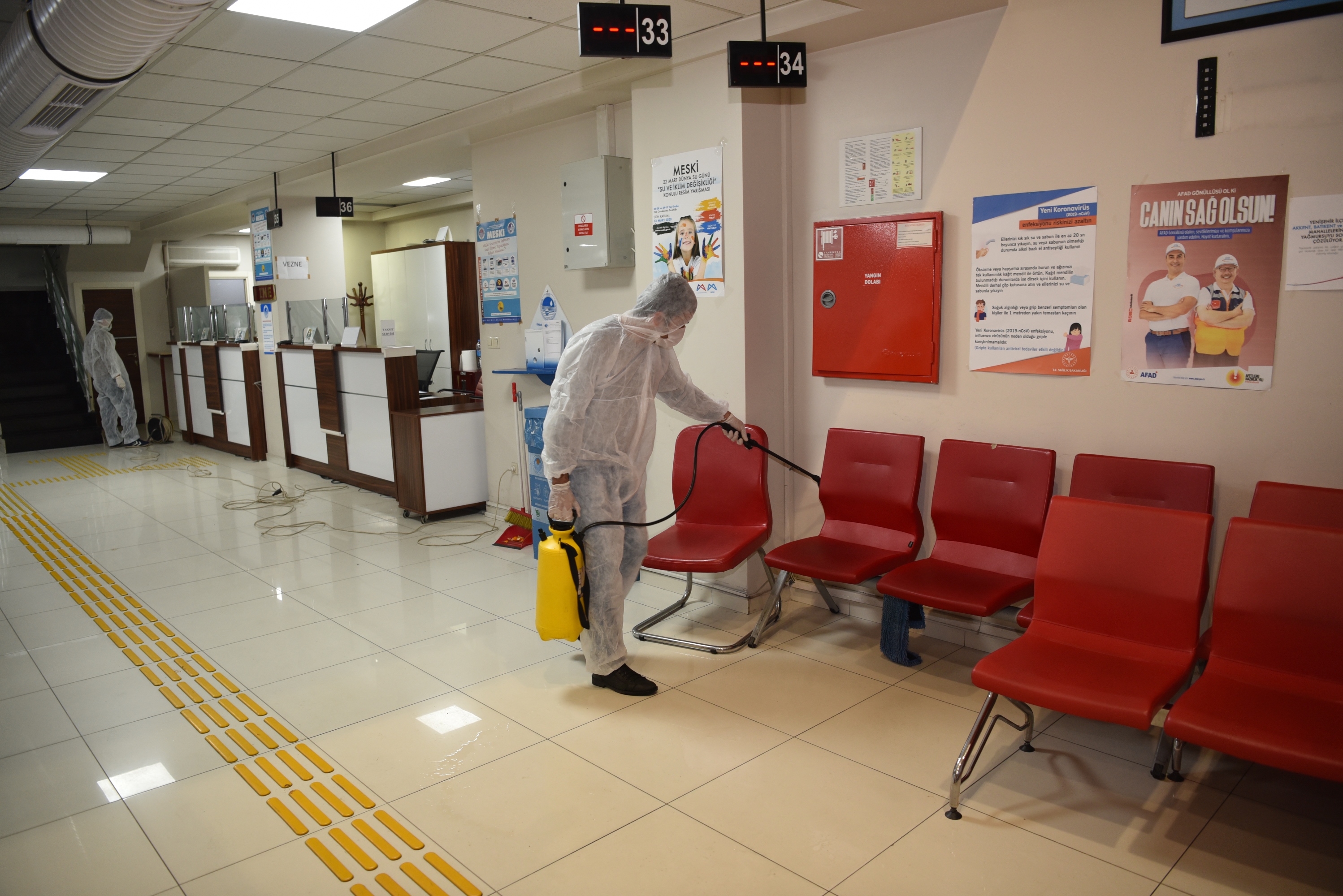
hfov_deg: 73.7
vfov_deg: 53.2
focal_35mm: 24
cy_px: 448
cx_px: 672
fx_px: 896
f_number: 3.2
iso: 800
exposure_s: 1/60
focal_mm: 24
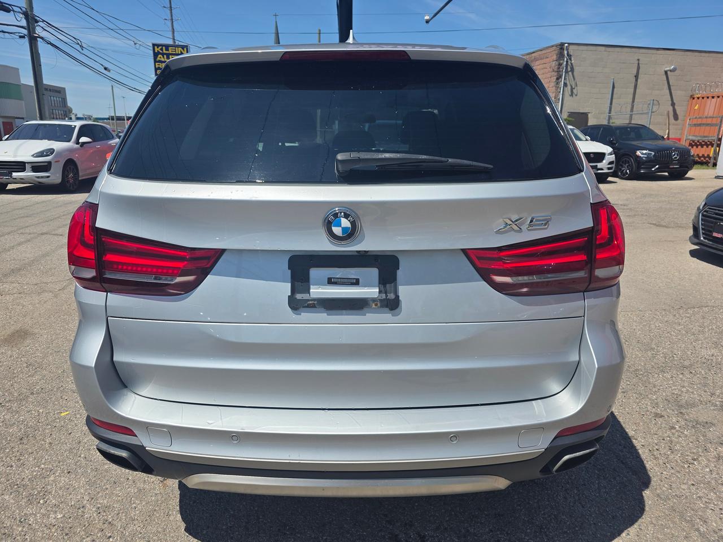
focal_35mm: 23
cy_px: 271
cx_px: 362
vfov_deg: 58.9
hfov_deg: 73.9
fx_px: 480
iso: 64
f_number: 1.7
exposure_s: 1/7944
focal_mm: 6.3
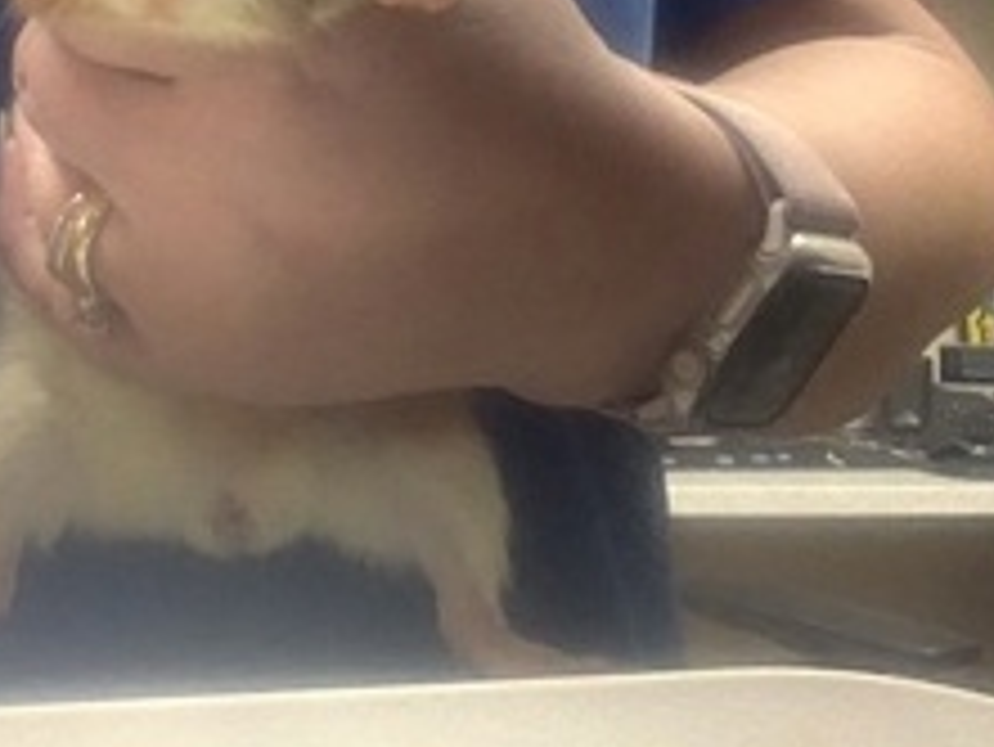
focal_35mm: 59
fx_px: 1695
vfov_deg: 24.1
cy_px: 56
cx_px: 193
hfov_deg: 31.8
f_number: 2.4
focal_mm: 2.15
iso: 320
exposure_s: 1/60
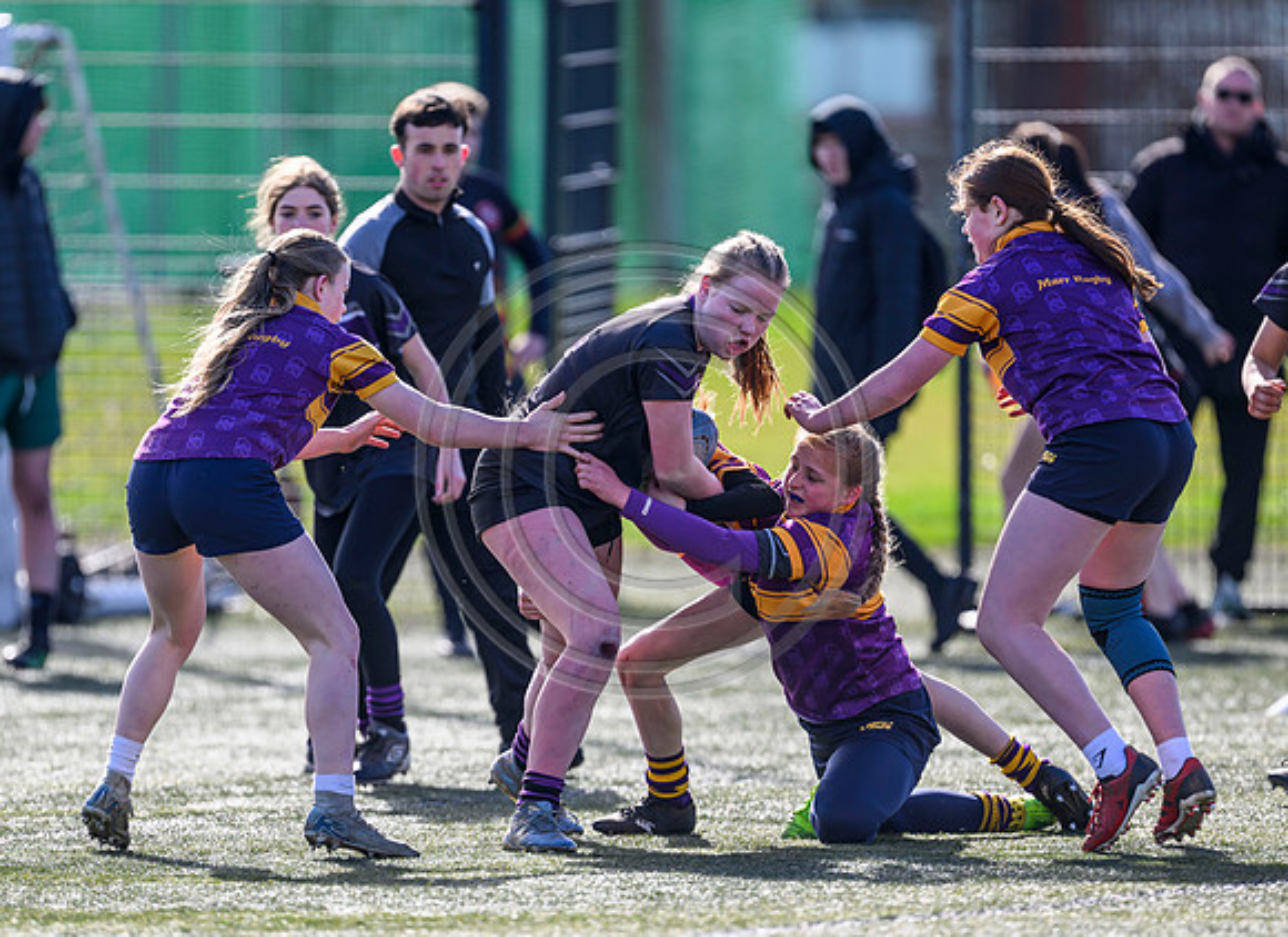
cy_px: 551
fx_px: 20929
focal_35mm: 569
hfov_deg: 3.5
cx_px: 601
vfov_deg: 2.6
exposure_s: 1/1250
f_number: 3.2
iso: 200
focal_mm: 400
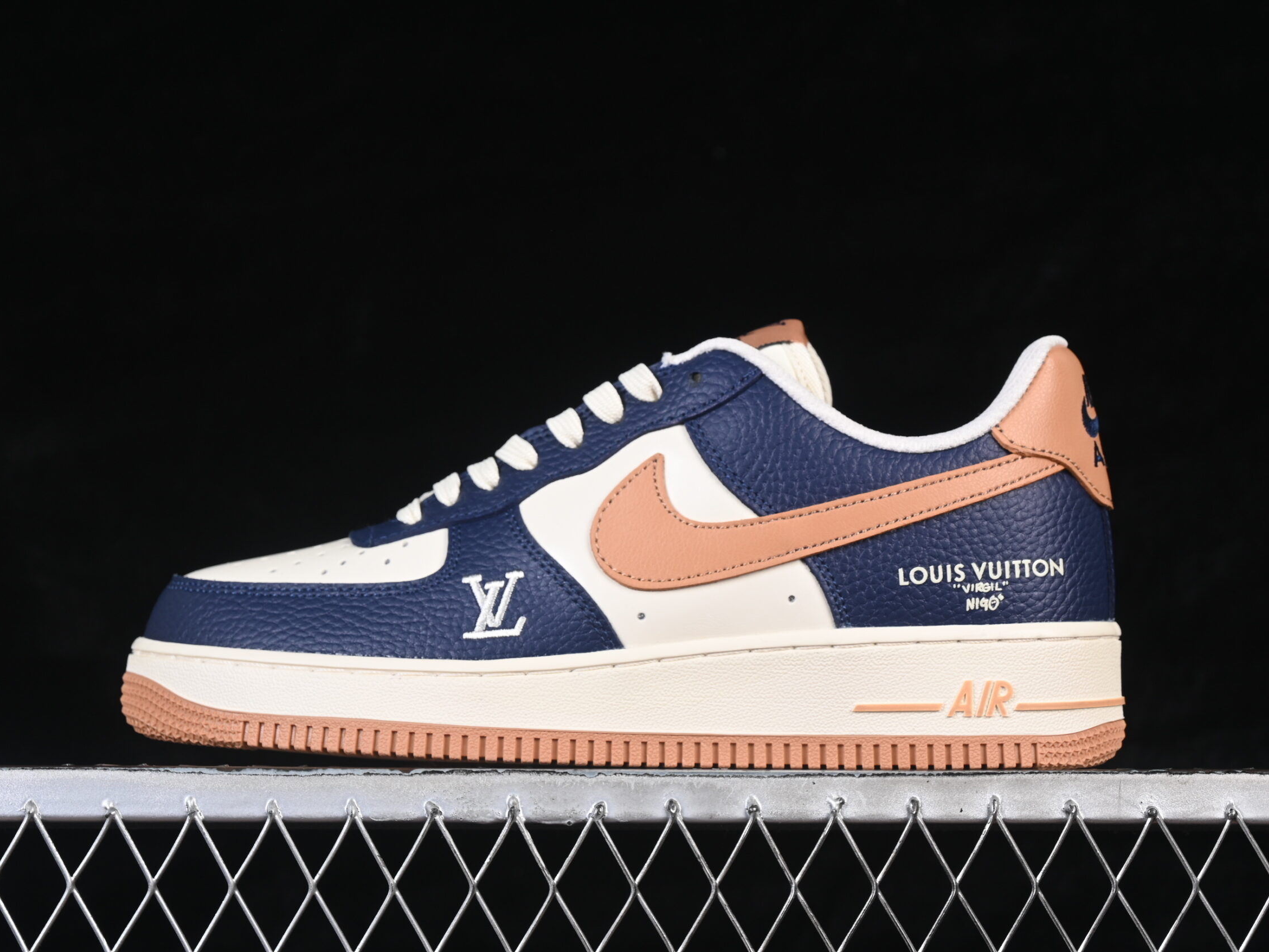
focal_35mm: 82
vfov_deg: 18.0
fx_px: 3007
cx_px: 647
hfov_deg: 23.8
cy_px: 472
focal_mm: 50
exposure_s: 1/80
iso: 160
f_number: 7.1
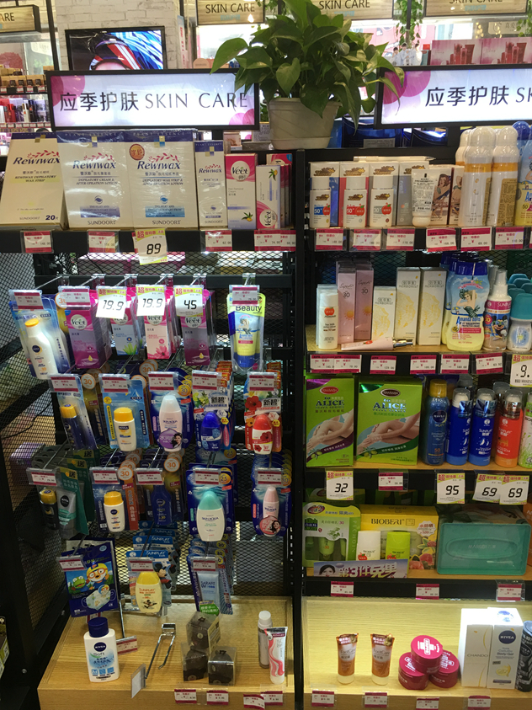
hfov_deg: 48.2
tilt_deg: -16.6
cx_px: 266
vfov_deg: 61.7
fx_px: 594
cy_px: 355
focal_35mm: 29
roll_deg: +0.3
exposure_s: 1/33
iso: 32
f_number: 2.2
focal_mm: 4.15
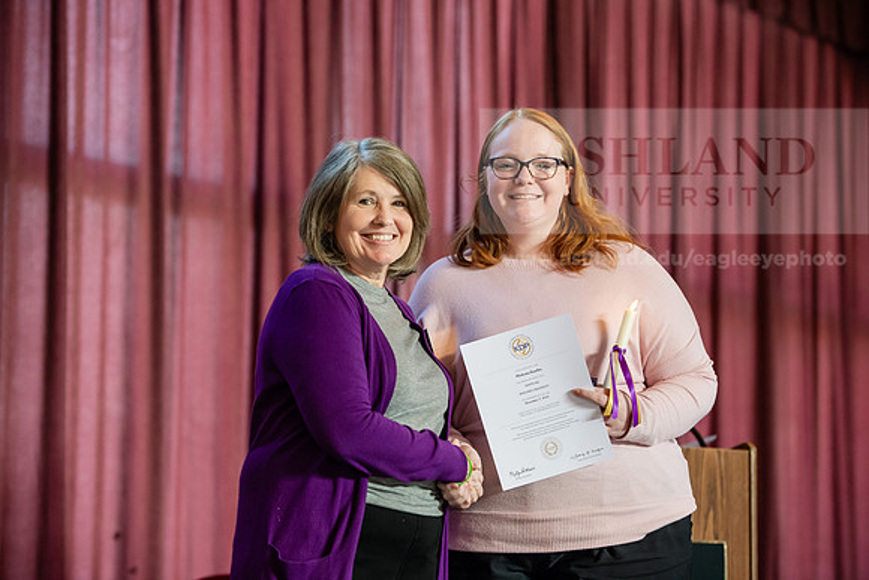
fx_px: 2414
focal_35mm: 100
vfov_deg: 13.7
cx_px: 434
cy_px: 290
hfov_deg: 20.4
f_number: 3.5
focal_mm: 100
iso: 1250
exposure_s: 1/200
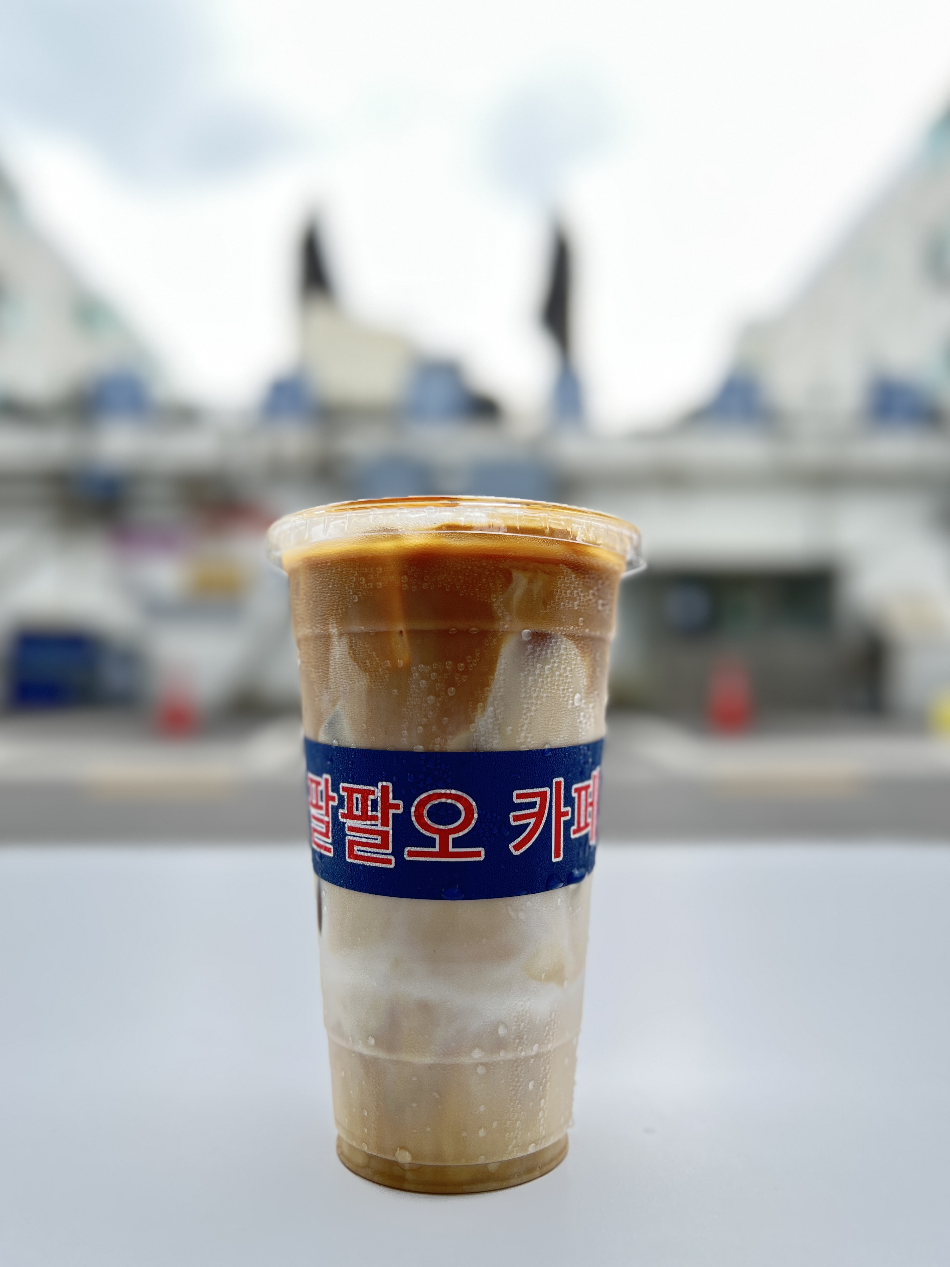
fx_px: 988
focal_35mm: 27
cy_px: 632
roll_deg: +0.1
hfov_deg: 51.4
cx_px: 480
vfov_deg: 65.3
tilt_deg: +4.0
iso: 50
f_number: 1.5
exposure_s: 1/297
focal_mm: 5.7
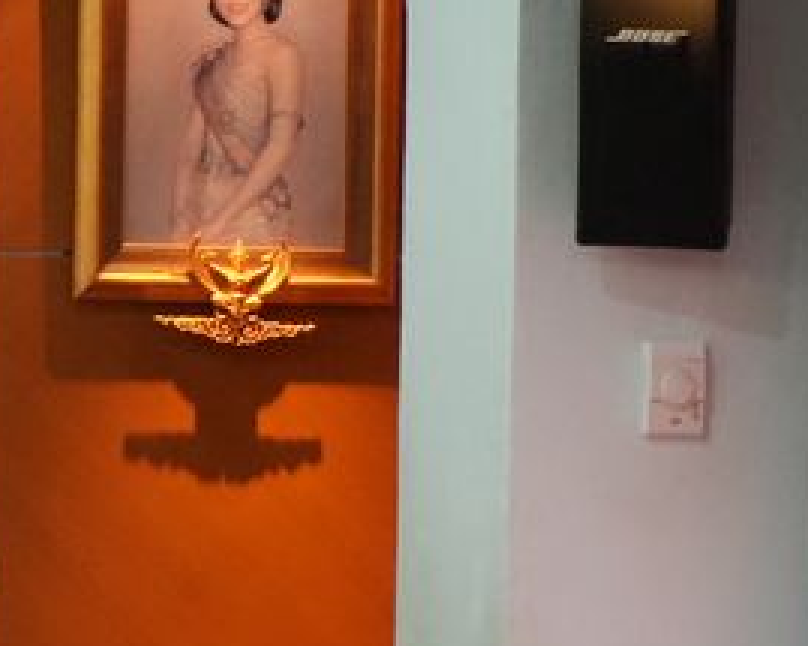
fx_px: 17733
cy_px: 877
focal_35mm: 742
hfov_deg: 2.6
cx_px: -529
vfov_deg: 2.1
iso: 4000
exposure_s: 1/60
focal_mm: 135
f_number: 5.6
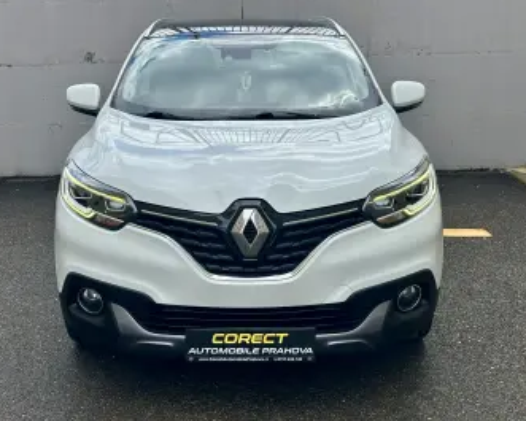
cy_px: 208
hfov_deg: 36.6
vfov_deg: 29.7
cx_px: 245
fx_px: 794
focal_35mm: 51
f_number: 1.78
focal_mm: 6.86
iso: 64
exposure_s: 1/2203
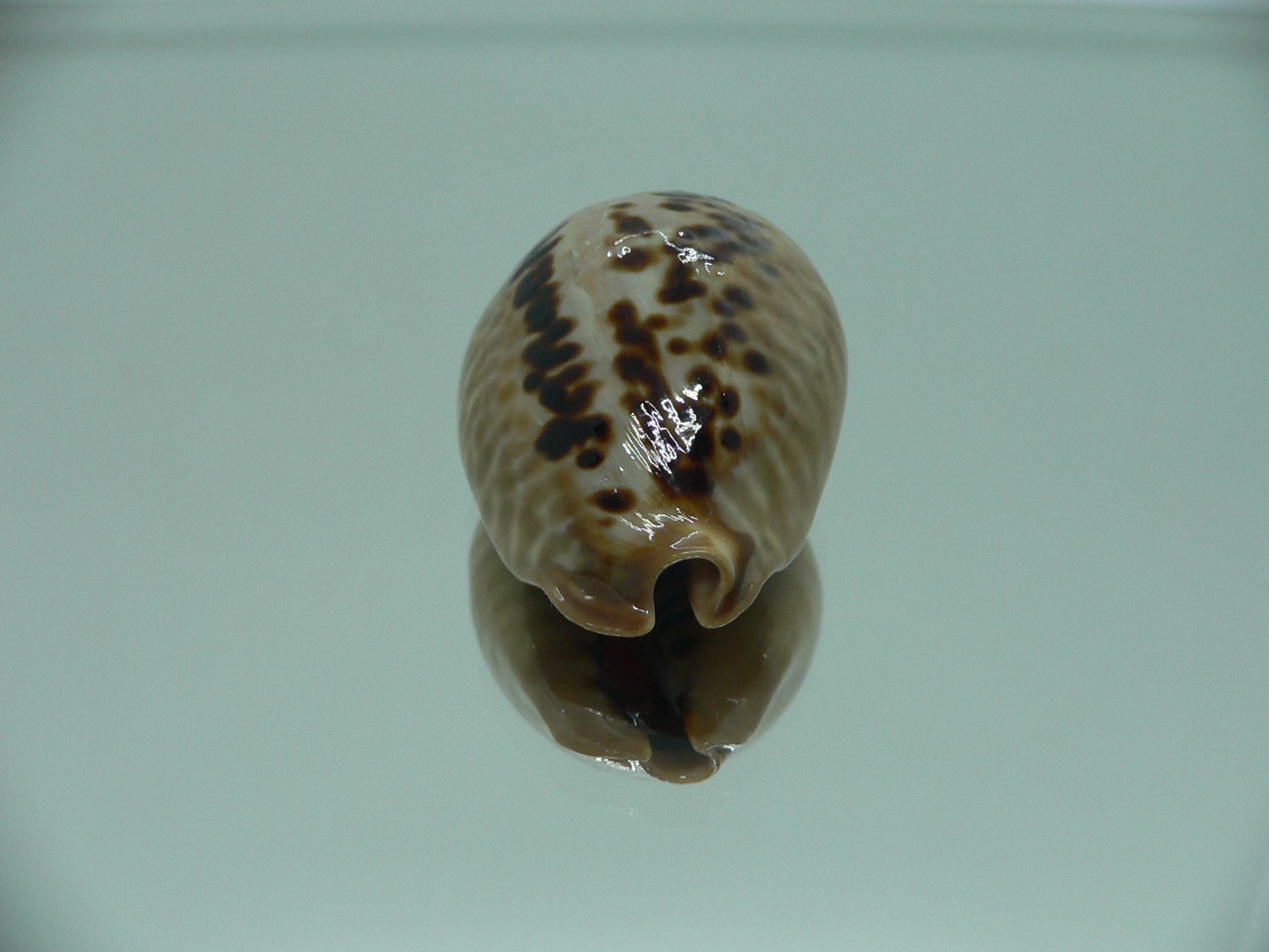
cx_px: 634
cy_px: 476
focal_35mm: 35
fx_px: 1283
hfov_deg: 52.6
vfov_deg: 40.7
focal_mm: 4.6
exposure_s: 1/60
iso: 80
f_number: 2.8
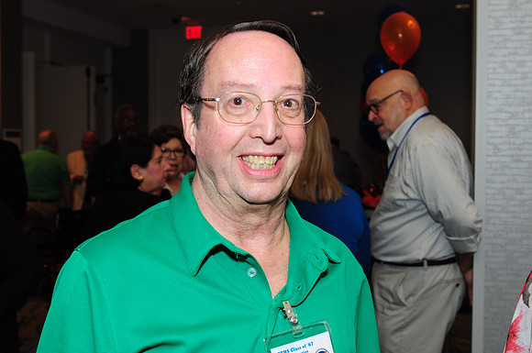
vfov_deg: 28.0
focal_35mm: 48
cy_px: 176
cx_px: 266
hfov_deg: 41.2
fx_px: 708
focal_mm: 32
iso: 500
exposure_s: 1/60
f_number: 5
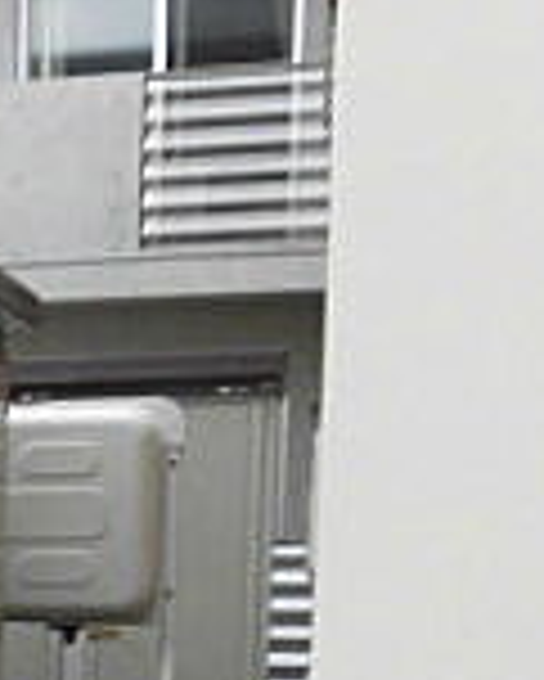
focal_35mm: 99
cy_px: 928
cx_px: -472
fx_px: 1990
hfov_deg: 13.7
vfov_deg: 17.9
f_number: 3.1
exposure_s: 1/160
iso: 100
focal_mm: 4.3
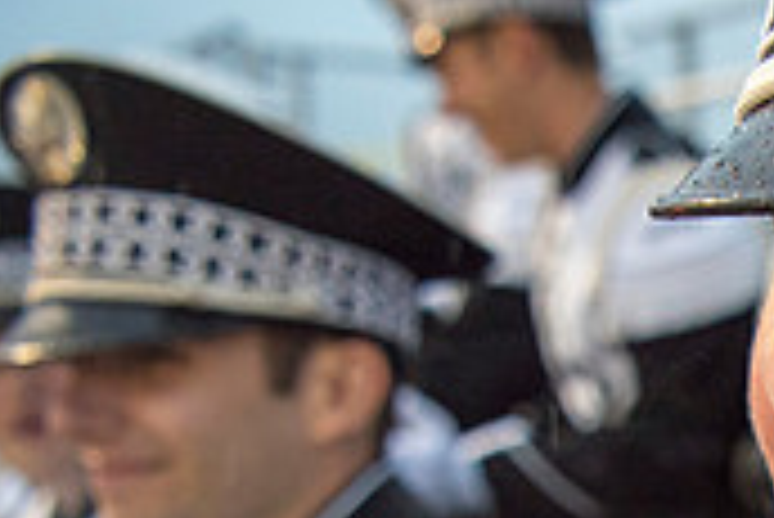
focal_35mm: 81
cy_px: 818
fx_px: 1743
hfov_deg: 21.2
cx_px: 1152
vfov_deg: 15.4
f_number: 3.2
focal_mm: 24
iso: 2000
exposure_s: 1/320
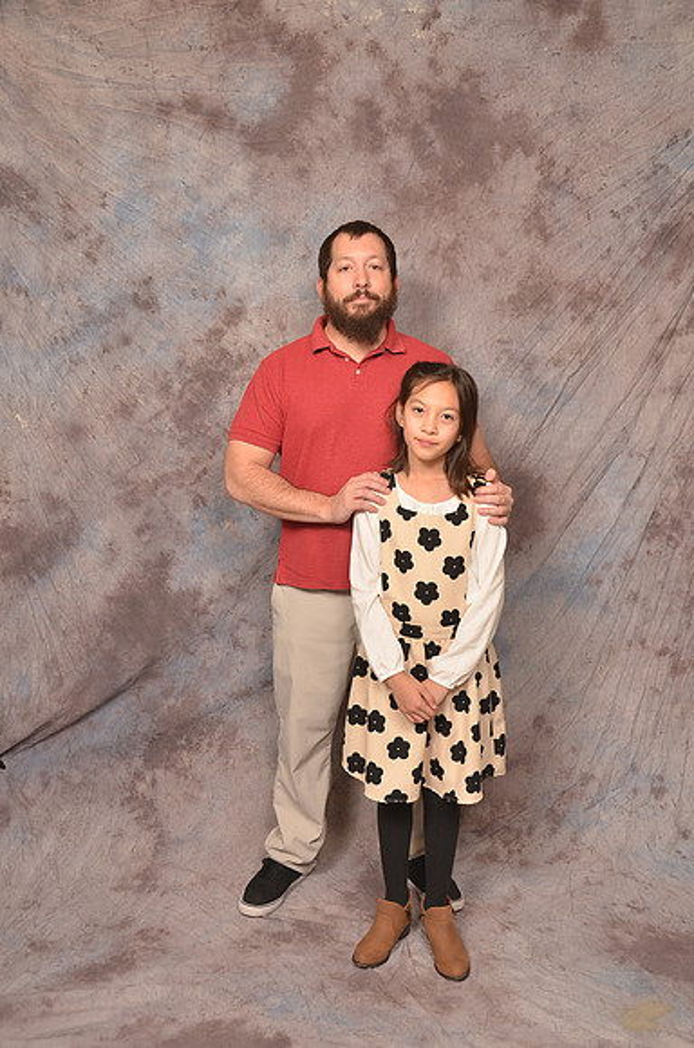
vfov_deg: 53.2
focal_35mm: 36
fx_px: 1046
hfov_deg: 36.7
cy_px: 524
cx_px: 347
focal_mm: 24
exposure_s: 1/60
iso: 200
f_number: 5.6
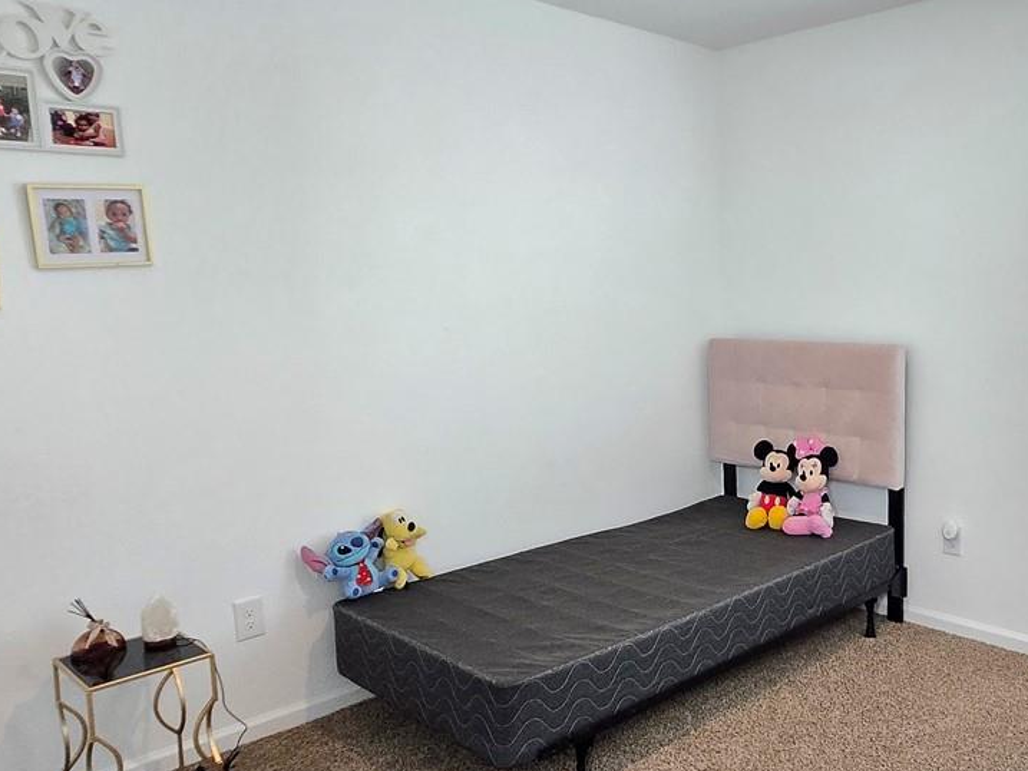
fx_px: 861
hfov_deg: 59.7
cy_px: 390
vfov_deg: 48.2
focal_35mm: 29
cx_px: 715
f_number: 2.2
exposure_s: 1/60
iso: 160
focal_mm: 1.7
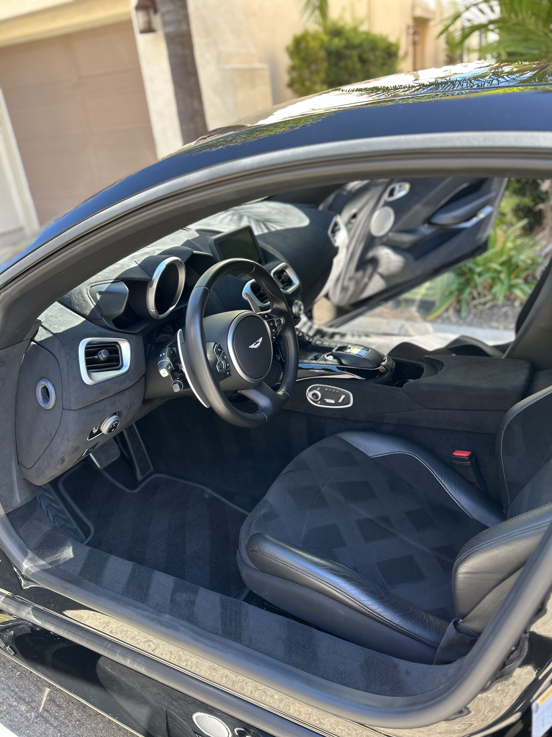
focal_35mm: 26
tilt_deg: -25.6
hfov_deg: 53.1
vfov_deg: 67.3
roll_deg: +5.5
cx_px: 276
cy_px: 368
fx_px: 553
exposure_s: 1/121
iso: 50
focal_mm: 5.7
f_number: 1.5
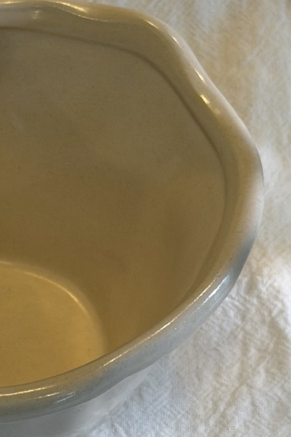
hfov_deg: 10.7
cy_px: 179
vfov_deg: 16.1
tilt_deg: -45.6
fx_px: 1541
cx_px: -31
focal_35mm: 127
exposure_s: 1/121
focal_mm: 6.76
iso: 100
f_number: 1.78
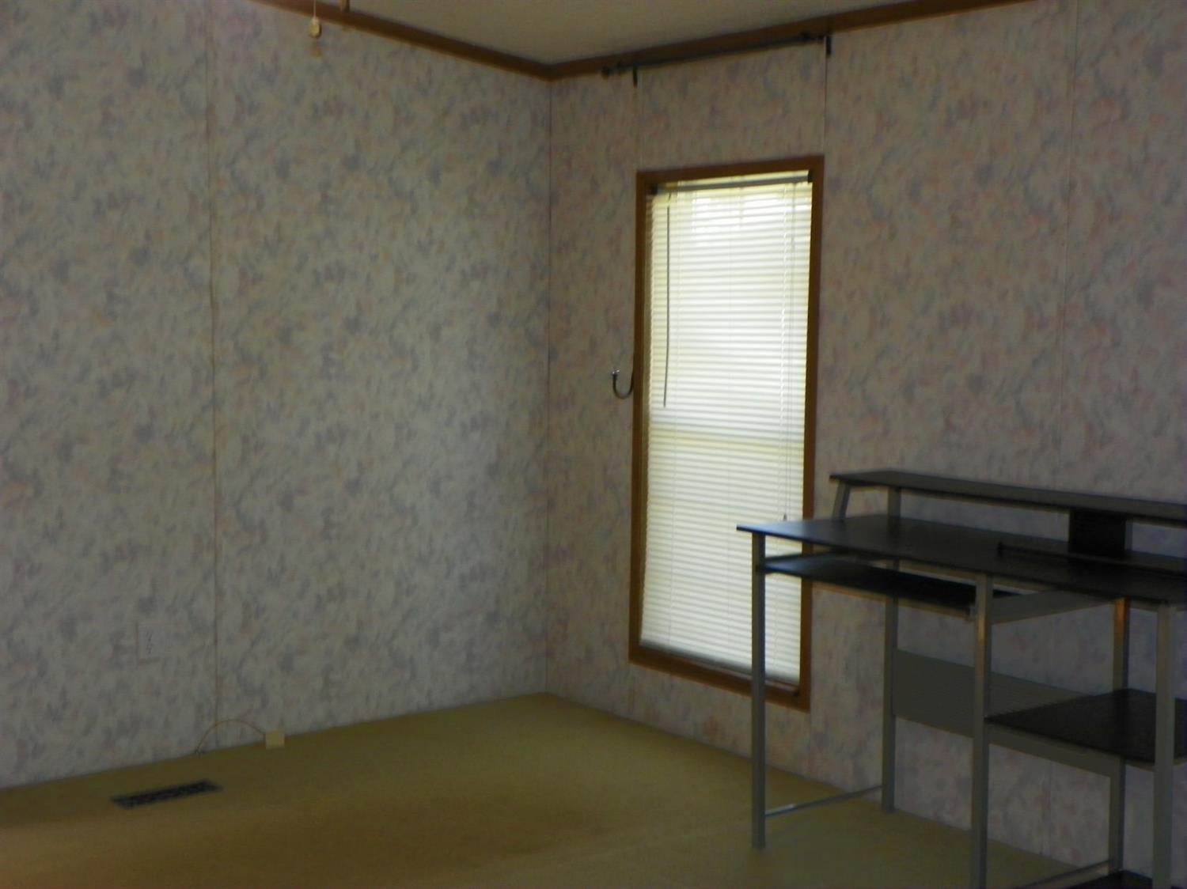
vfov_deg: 30.2
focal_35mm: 48
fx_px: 1645
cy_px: 444
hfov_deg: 39.7
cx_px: 594
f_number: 3.2
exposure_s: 1/40
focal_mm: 8.5
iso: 200
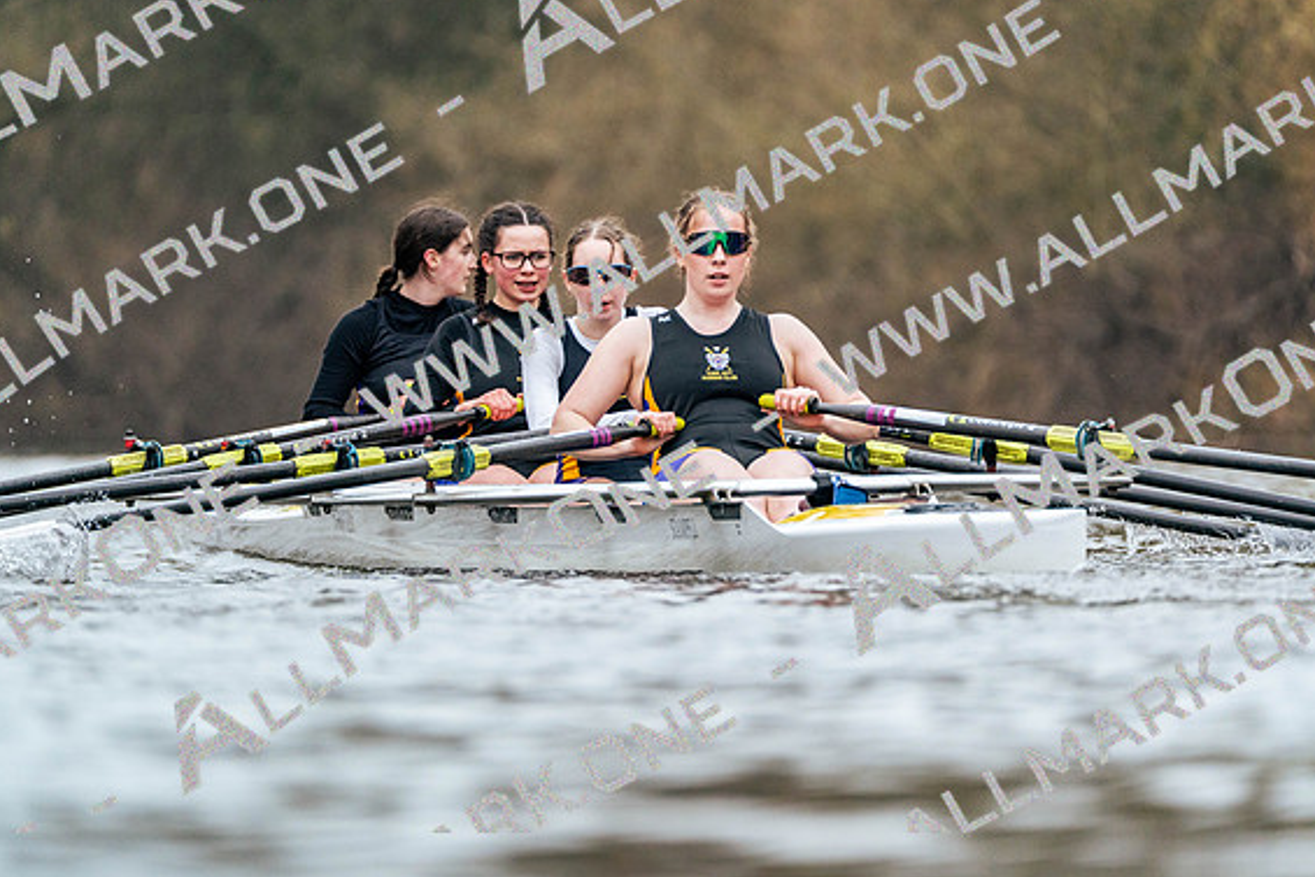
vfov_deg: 2.2
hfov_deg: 3.3
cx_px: 647
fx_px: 22505
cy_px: 434
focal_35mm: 616
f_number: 6.3
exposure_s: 1/2000
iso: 3200
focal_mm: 600
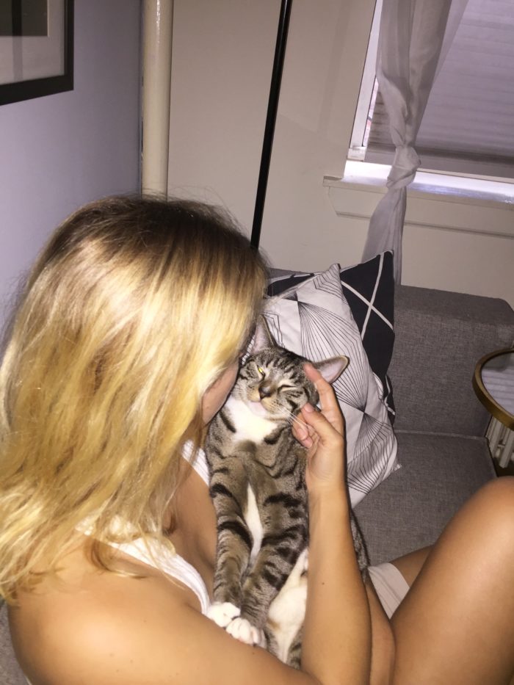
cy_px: 342
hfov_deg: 48.2
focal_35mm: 29
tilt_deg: -28.6
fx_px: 574
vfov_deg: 61.7
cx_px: 257
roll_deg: -6.9
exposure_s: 1/16
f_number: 2.2
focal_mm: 4.15
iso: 50
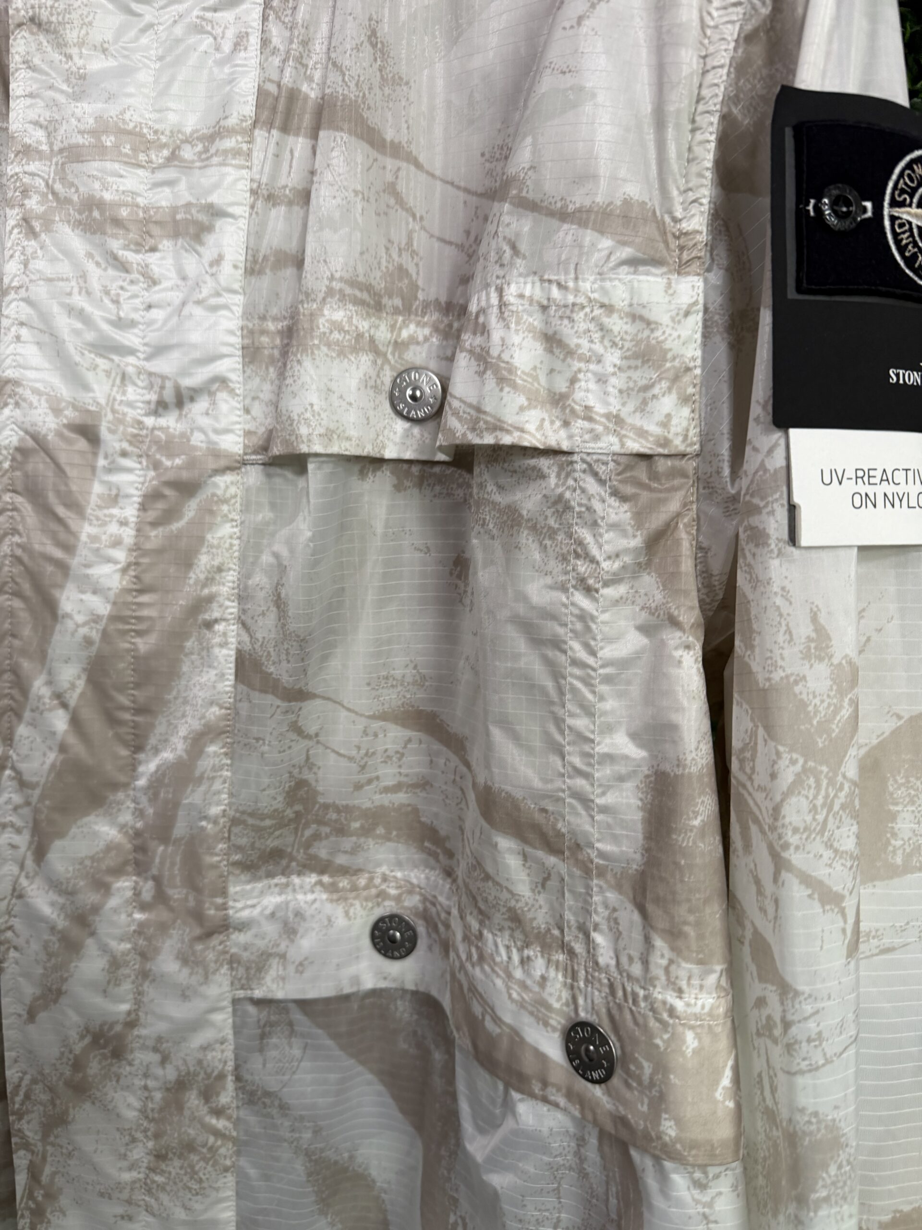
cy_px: 615
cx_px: 461
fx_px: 852
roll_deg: -2.6
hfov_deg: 56.8
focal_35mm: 24
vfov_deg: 71.6
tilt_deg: -7.4
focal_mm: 6.76
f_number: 1.78
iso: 160
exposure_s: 1/84
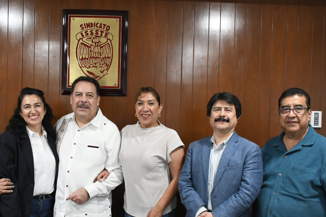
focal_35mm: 41
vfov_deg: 32.3
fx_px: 371
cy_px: 146
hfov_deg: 47.4
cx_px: 150
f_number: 5
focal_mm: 20
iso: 5000
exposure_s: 1/125
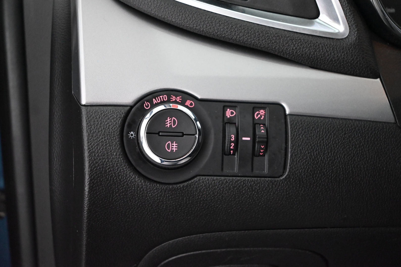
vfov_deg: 27.0
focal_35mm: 50
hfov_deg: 39.6
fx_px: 557
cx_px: 200
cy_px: 134
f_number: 6.3
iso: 9000
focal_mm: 50
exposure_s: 1/60
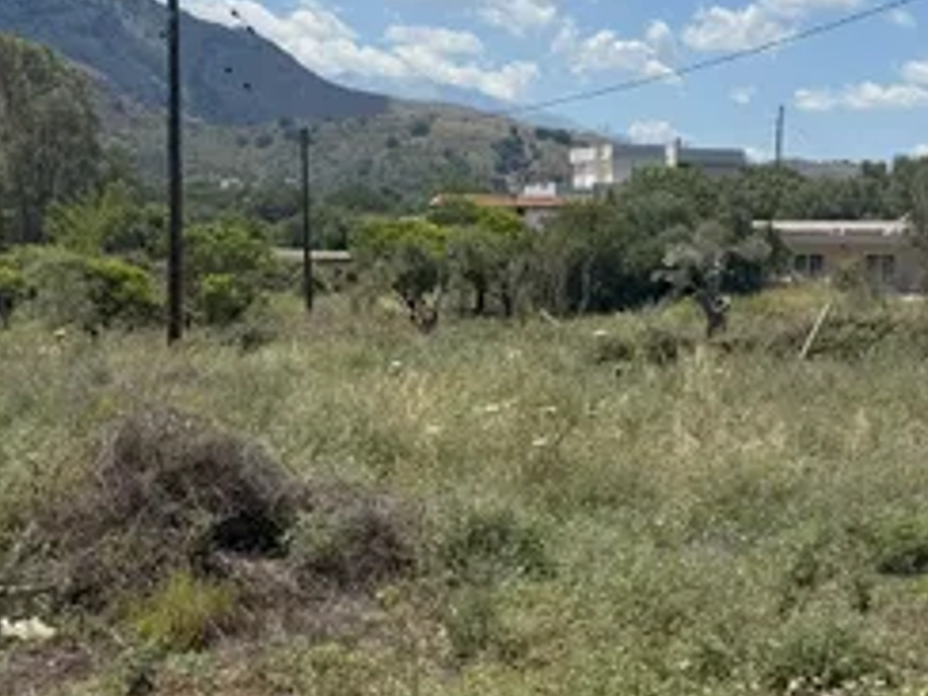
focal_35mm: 59
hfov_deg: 32.7
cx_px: 521
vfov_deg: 24.8
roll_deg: -0.6
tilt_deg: -6.8
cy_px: 422
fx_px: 1582
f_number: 1.78
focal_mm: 6.76
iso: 80
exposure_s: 1/5319
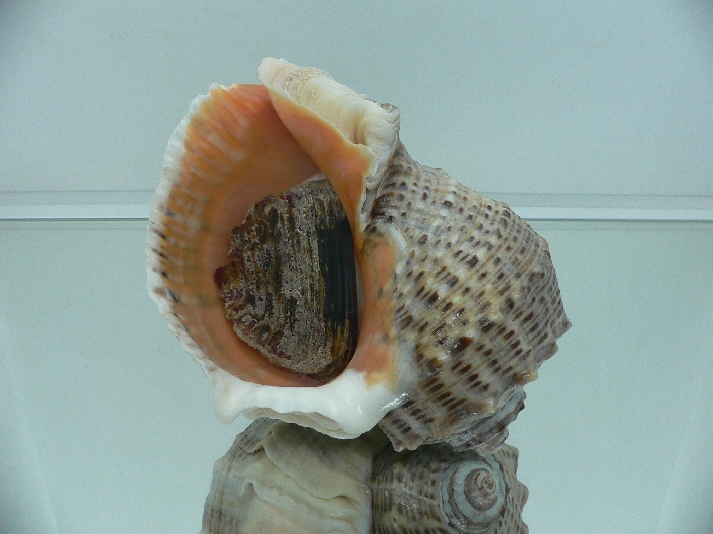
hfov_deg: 52.6
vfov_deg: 40.7
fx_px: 721
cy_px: 267
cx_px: 356
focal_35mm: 35
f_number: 2.8
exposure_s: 1/60
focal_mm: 4.6
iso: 100
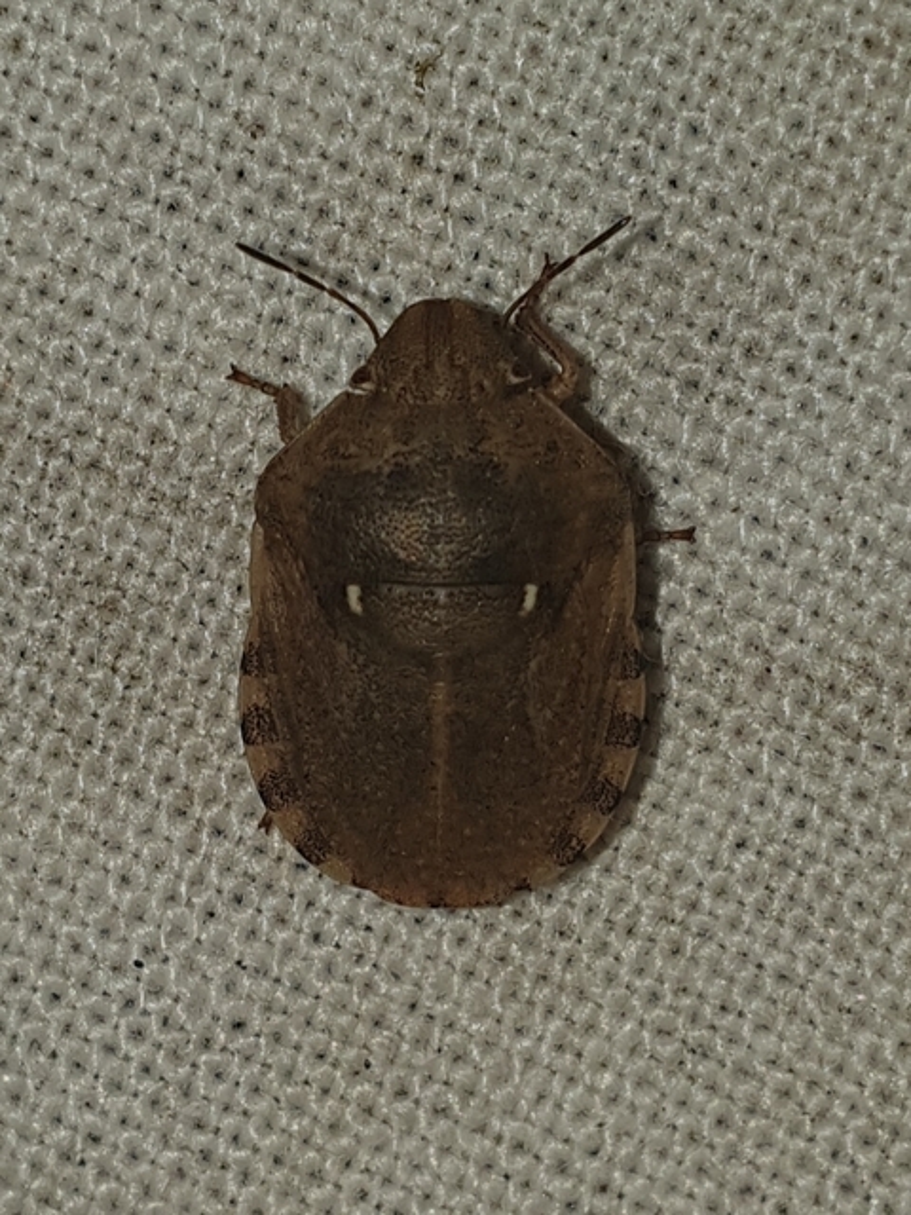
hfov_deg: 53.1
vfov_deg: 67.3
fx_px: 912
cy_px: 608
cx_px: 456
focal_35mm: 26
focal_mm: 4.3
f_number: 2.4
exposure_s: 1/2404
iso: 50
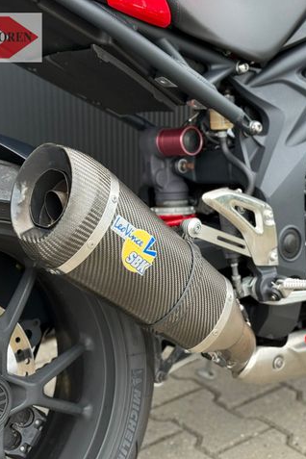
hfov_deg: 20.2
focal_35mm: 67
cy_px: 229
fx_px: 854
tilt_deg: -16.2
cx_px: 210
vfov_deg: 30.1
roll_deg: -1.5
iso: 100
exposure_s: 1/242
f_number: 1.78
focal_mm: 6.76
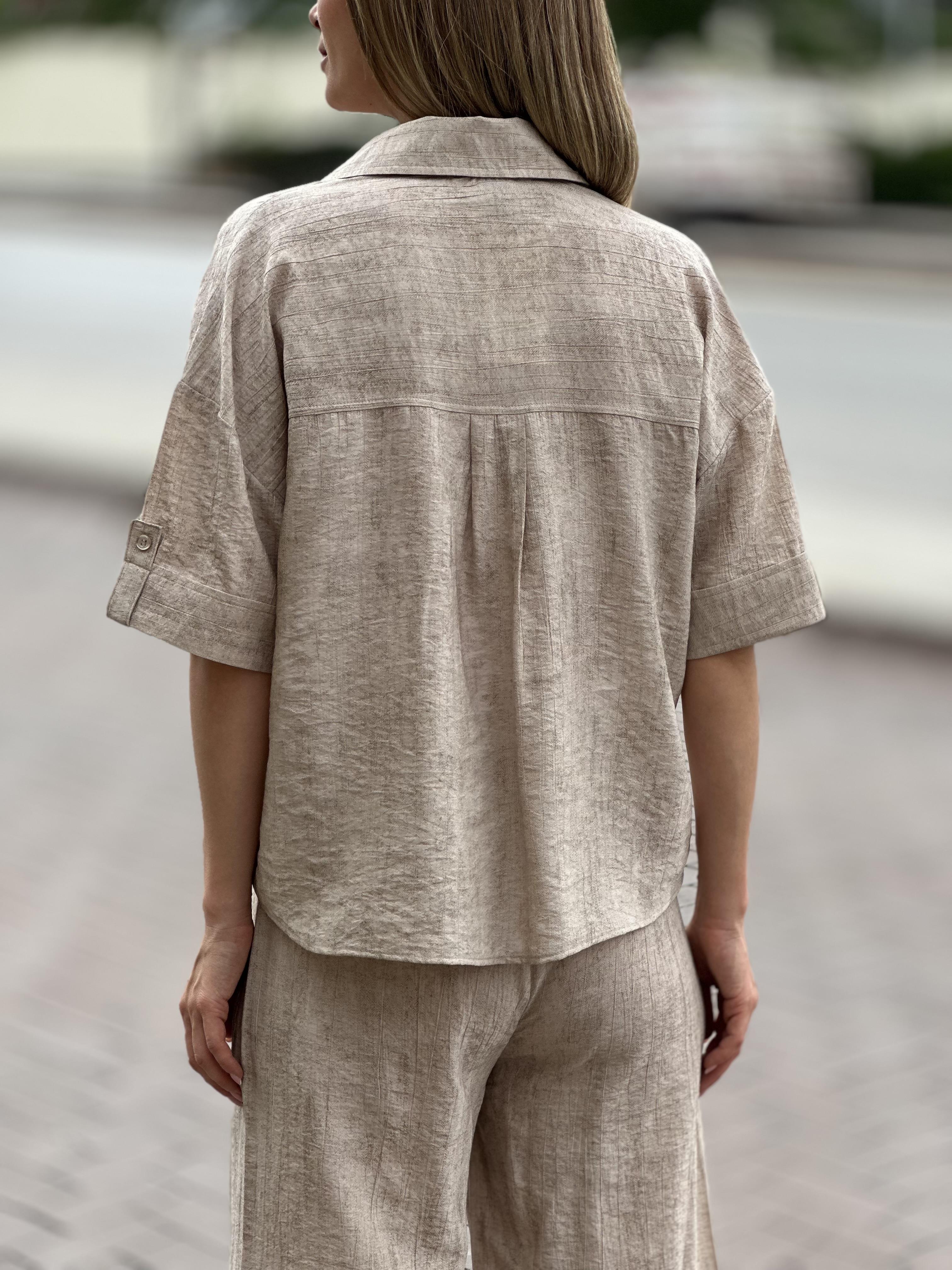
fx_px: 2824
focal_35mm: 77
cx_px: 476
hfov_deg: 19.1
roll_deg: +0.4
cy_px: 635
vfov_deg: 25.3
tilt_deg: -6.9
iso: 25
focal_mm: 9
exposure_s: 1/223
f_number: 2.8
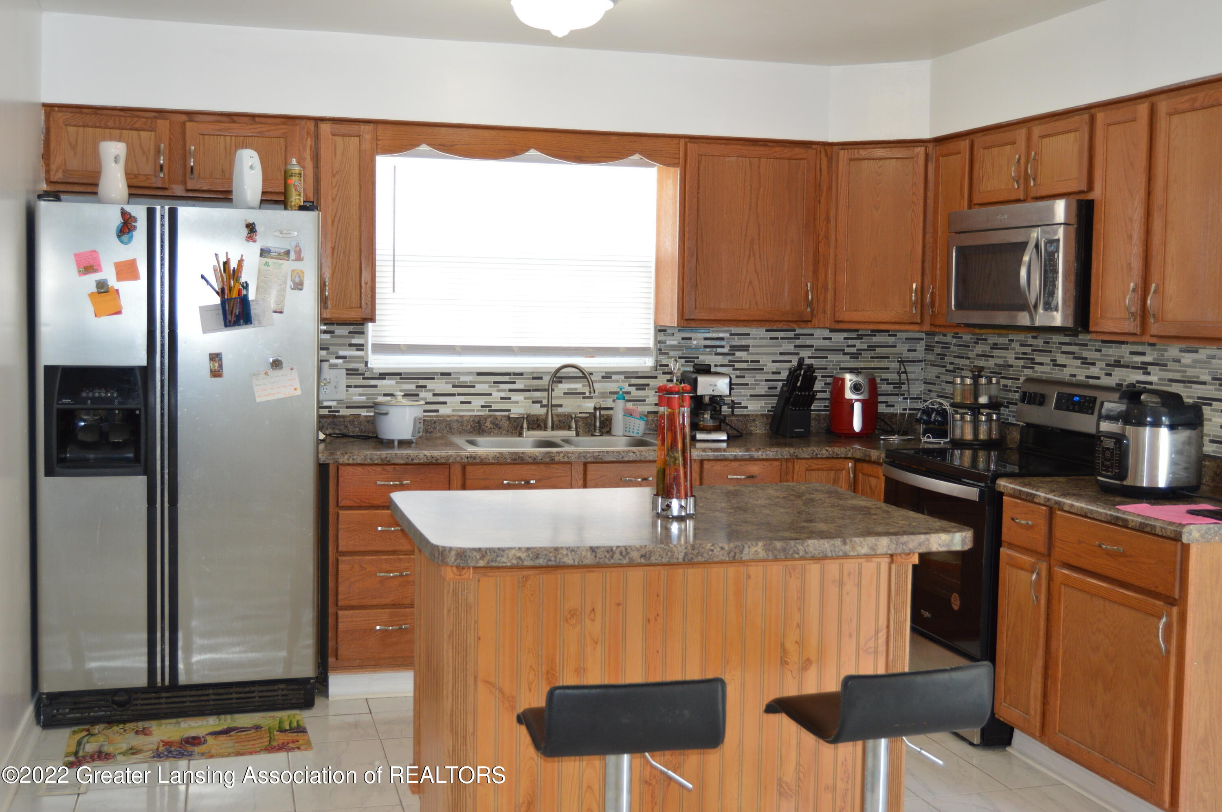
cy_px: 406
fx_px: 1323
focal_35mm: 39
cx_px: 611
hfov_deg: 49.6
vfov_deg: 34.1
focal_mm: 26
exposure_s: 1/60
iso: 500
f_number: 4
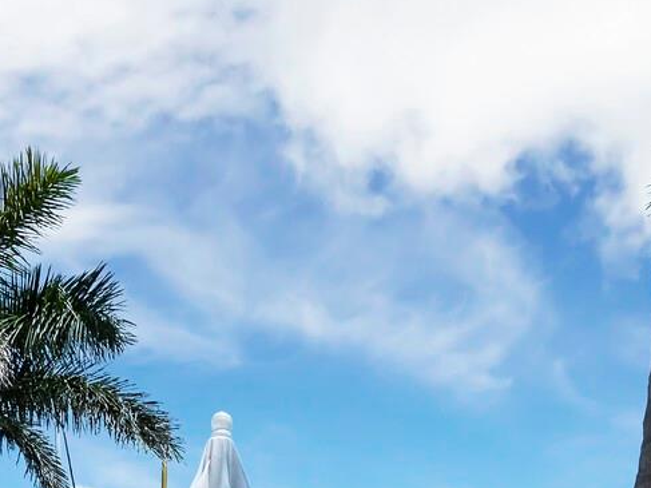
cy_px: 685
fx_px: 865
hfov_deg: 41.2
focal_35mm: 46
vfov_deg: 25.5
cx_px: 317
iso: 400
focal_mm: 7
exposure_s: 1/250
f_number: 10
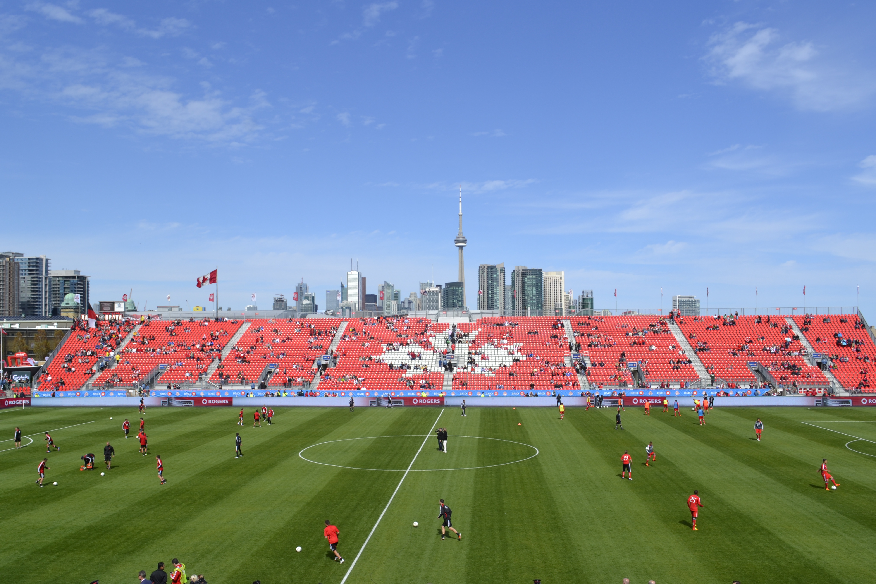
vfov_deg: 42.3
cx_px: 425
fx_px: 754
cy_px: 310
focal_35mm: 31
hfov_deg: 60.3
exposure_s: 1/250
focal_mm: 18
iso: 100
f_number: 8
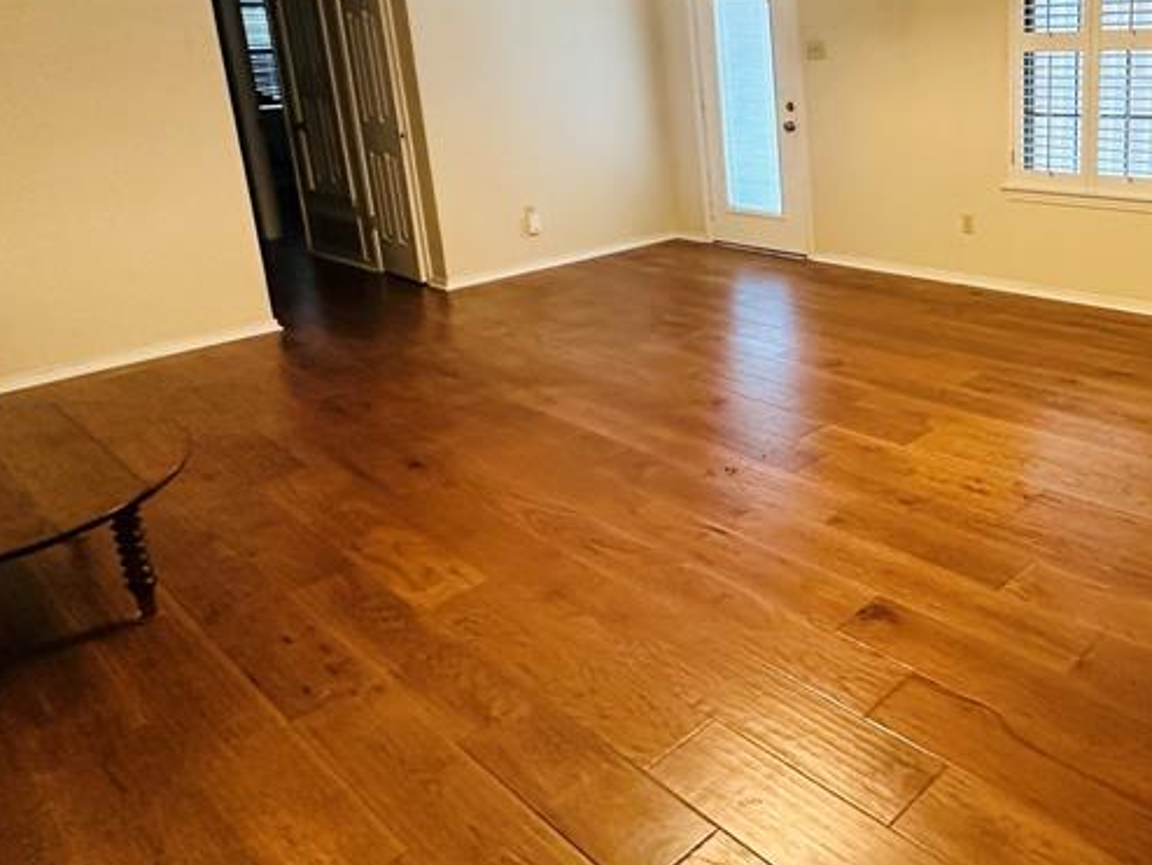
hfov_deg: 58.2
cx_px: 874
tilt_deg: -14.1
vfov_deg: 47.2
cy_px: 268
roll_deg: +2.0
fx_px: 966
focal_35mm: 29
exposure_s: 1/60
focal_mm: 2.22
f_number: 2.2
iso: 400
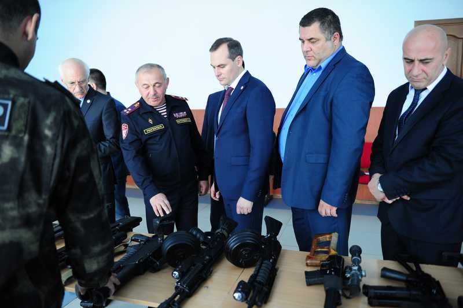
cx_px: 232
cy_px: 154
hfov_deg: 65.5
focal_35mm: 28
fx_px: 360
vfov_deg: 46.3
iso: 1000
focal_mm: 28
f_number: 3.2
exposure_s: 1/320
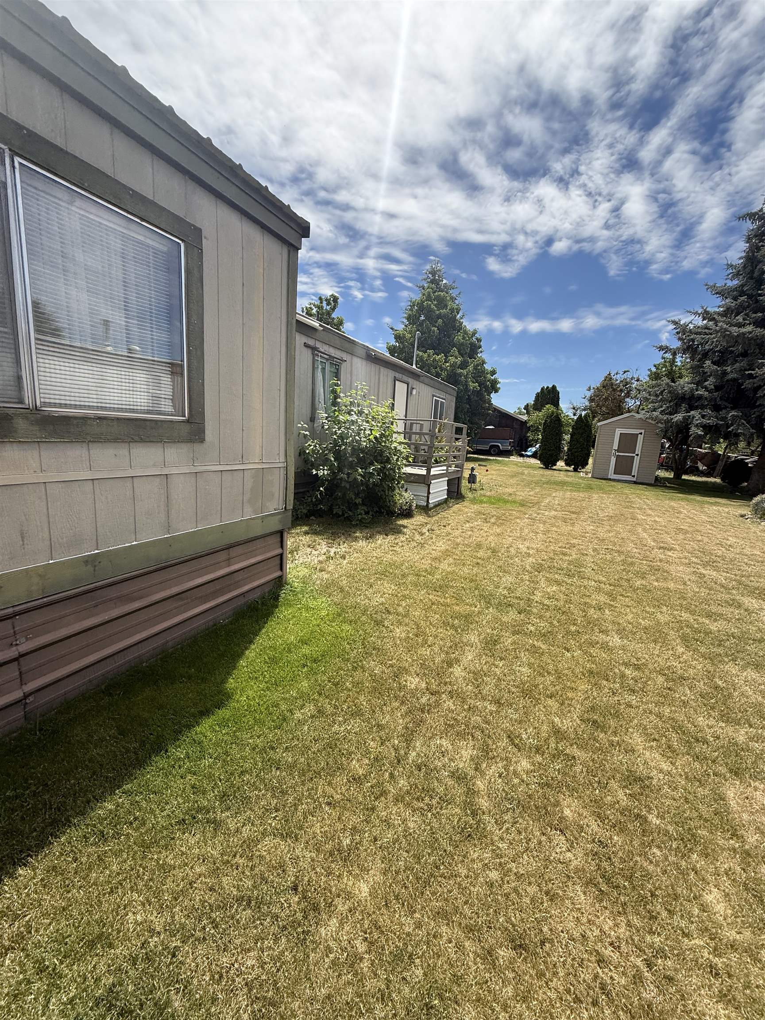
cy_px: 510
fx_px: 413
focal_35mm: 14
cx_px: 382
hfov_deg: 85.7
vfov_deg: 102.1
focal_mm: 2.22
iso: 50
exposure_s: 1/1464
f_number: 2.2
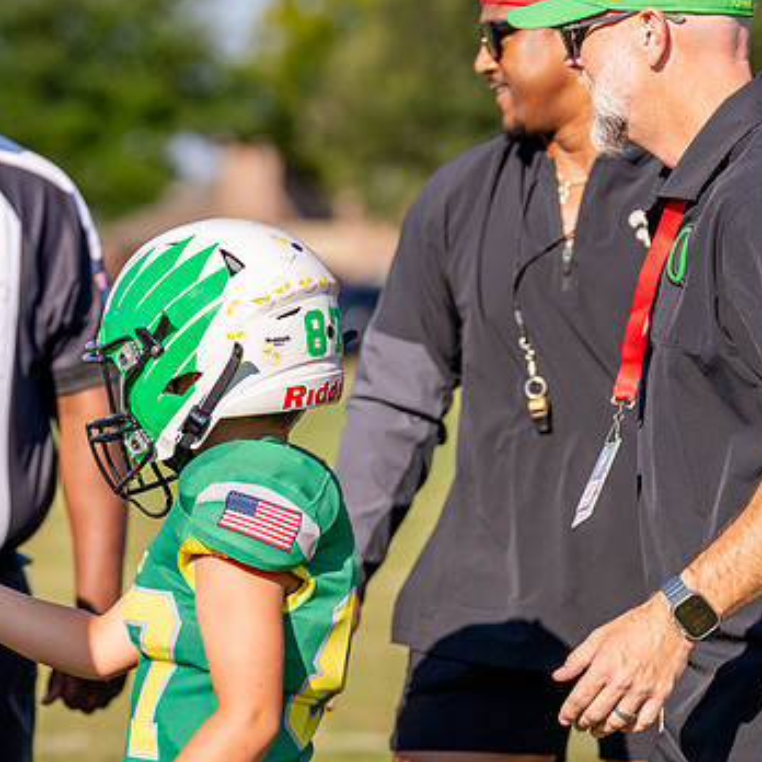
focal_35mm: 213
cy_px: 442
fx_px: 5305
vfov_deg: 8.2
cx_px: 72
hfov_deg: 8.2
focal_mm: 117
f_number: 2.8
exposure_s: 1/6400
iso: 320
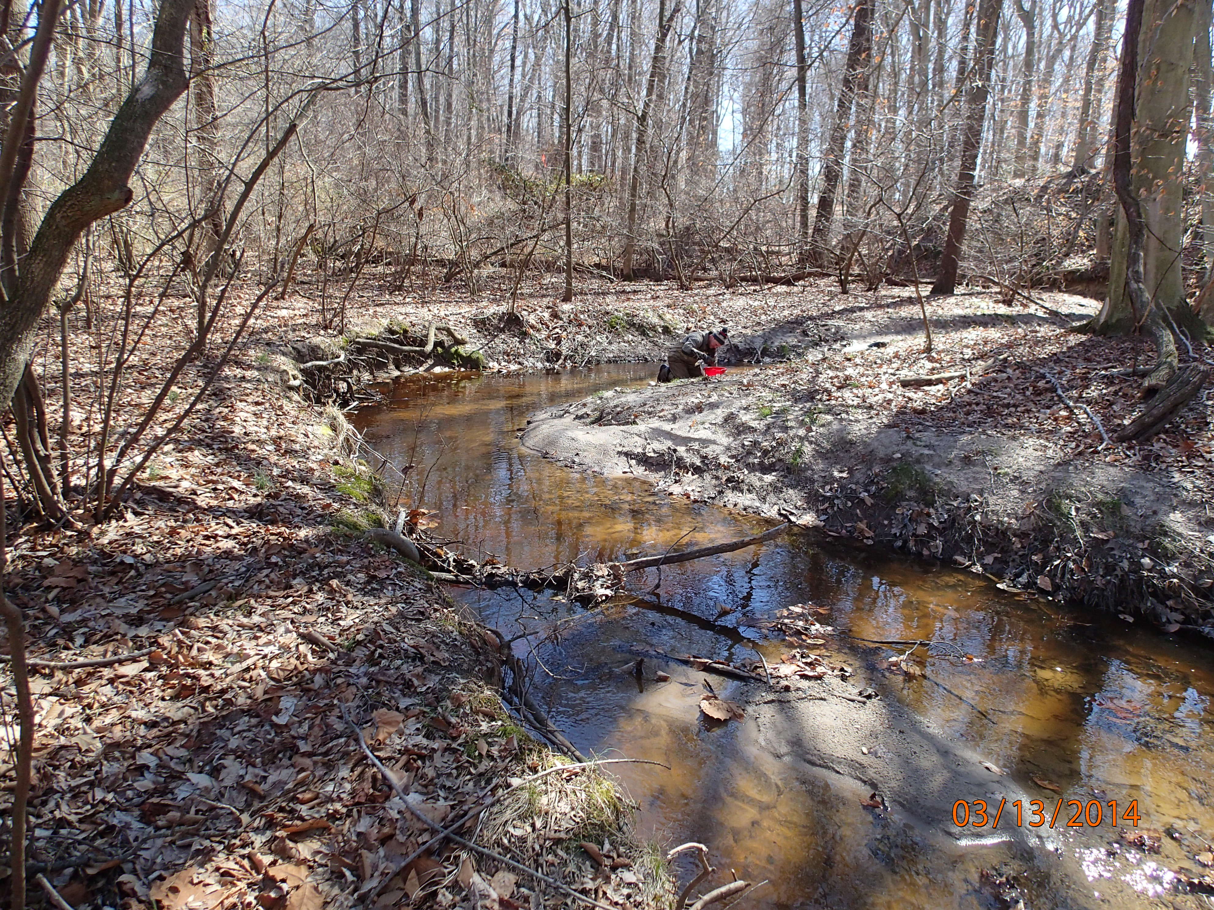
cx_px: 607
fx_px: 877
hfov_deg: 69.4
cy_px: 455
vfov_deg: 54.9
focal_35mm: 25
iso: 200
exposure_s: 1/500
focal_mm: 4.5
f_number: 2.8
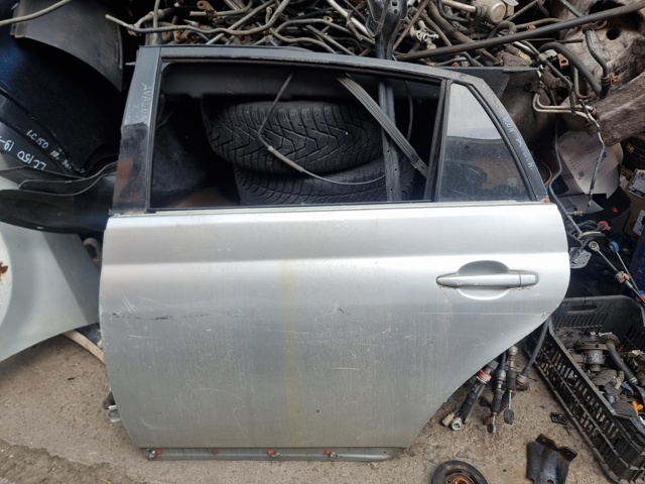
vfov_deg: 56.8
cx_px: 322
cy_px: 242
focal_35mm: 24
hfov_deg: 71.6
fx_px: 447
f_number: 1.8
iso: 50
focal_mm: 6.7
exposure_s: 1/100
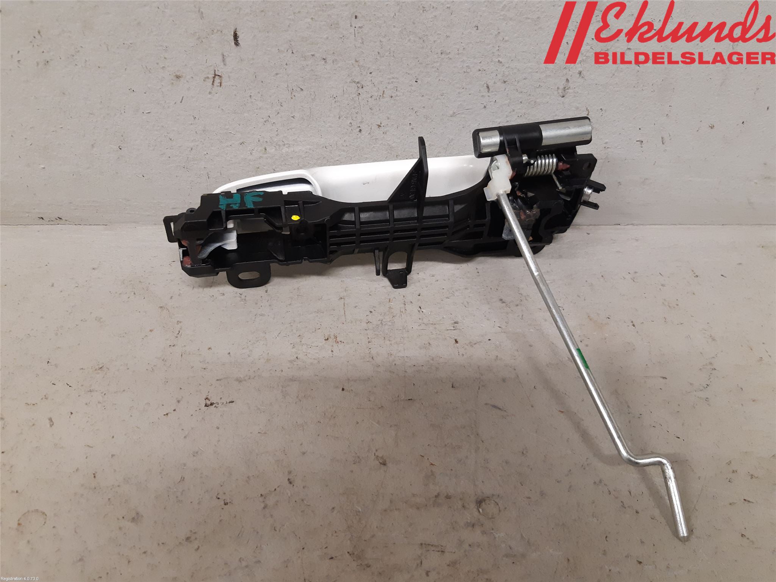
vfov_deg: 53.1
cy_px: 291
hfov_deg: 67.3
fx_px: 583
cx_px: 388
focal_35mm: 26
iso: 200
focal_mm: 3.93
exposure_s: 1/50
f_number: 1.7
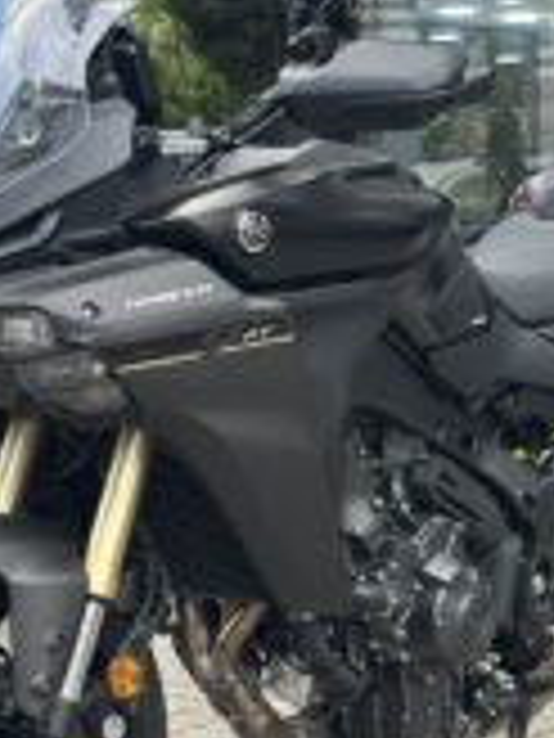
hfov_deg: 13.6
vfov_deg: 18.0
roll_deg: +1.3
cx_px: 333
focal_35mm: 109
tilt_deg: -2.6
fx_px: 2326
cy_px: 358
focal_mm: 6.86
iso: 100
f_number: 1.78
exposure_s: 1/172
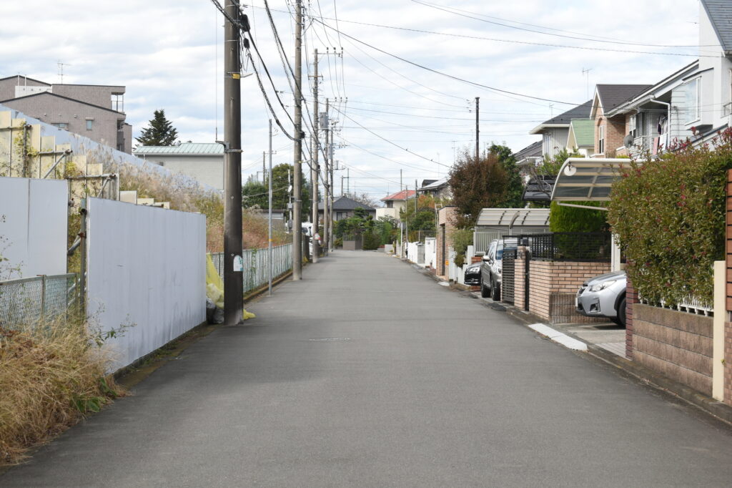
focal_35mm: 82
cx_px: 366
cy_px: 244
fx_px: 1677
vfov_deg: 16.5
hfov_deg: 24.6
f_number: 7.1
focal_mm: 55
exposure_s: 1/200
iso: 400
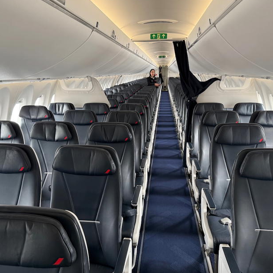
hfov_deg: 55.6
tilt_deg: -12.6
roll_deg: +0.9
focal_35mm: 29
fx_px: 259
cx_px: 129
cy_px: 137
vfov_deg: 55.6
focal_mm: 6.76
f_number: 1.78
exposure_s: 1/60
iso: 250
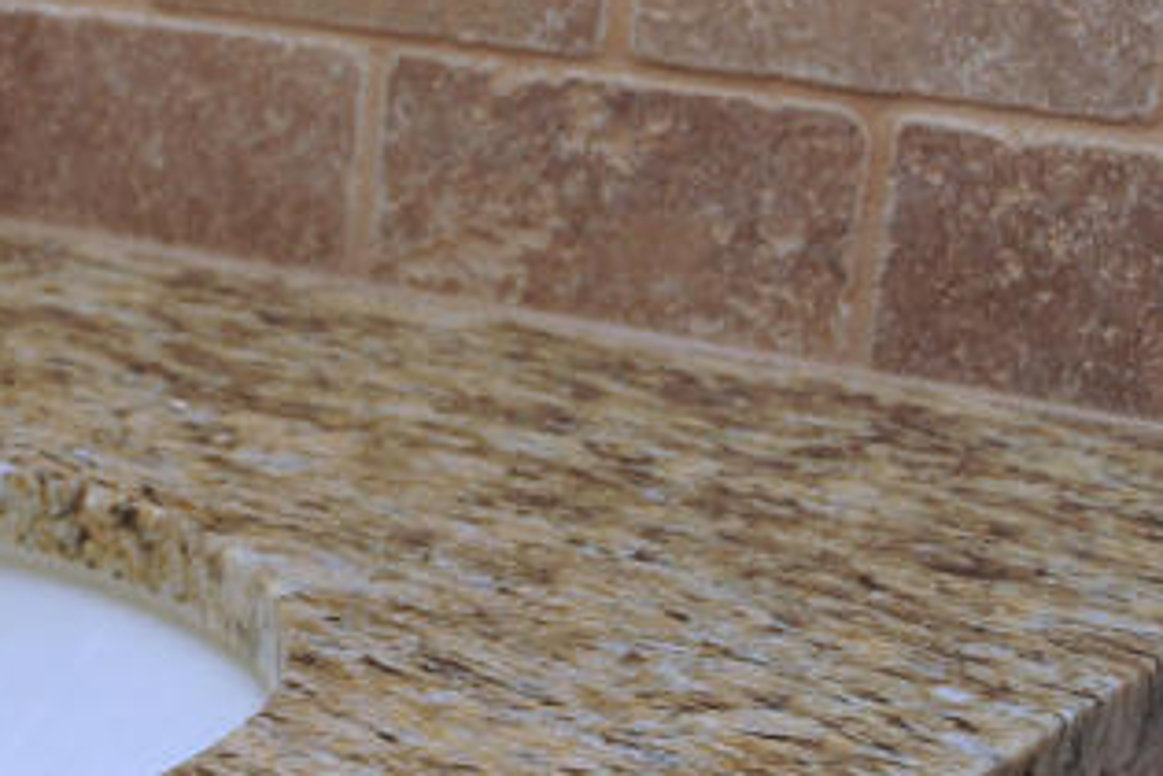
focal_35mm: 128
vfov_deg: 10.7
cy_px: 451
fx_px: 4135
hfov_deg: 14.2
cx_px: -927
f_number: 7.1
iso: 800
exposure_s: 1/100
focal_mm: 35
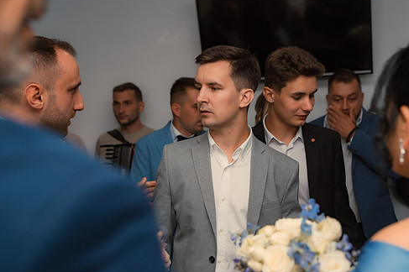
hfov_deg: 39.6
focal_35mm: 50
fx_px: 568
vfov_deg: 27.0
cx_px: 216
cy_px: 136
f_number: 3.5
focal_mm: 42
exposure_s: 1/125
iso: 320
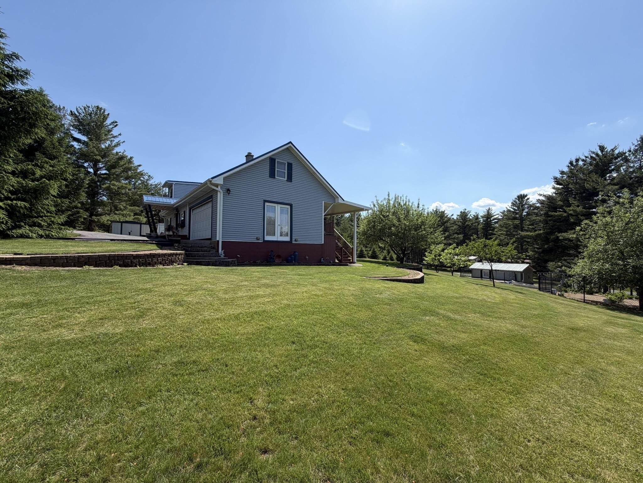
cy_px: 242
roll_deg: -0.2
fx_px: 260
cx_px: 322
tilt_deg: +1.3
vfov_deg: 85.7
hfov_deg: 102.1
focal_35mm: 14
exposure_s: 1/970
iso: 20
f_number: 2.2
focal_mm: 2.22
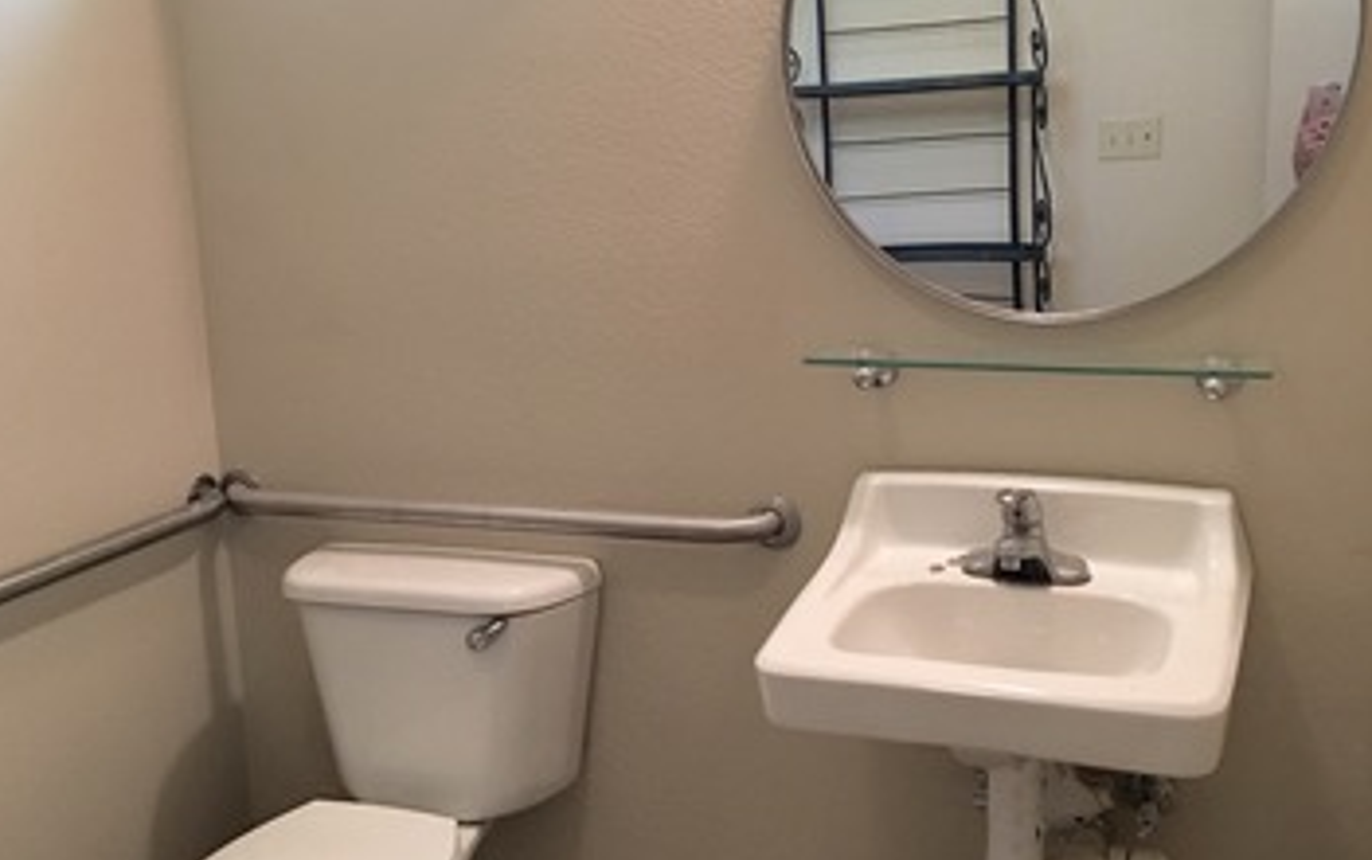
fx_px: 1572
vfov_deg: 30.6
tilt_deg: -10.2
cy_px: 430
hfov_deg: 47.2
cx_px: 676
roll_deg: +2.6
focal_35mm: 42
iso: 50
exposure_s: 1/15
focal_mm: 4.15
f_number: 2.2
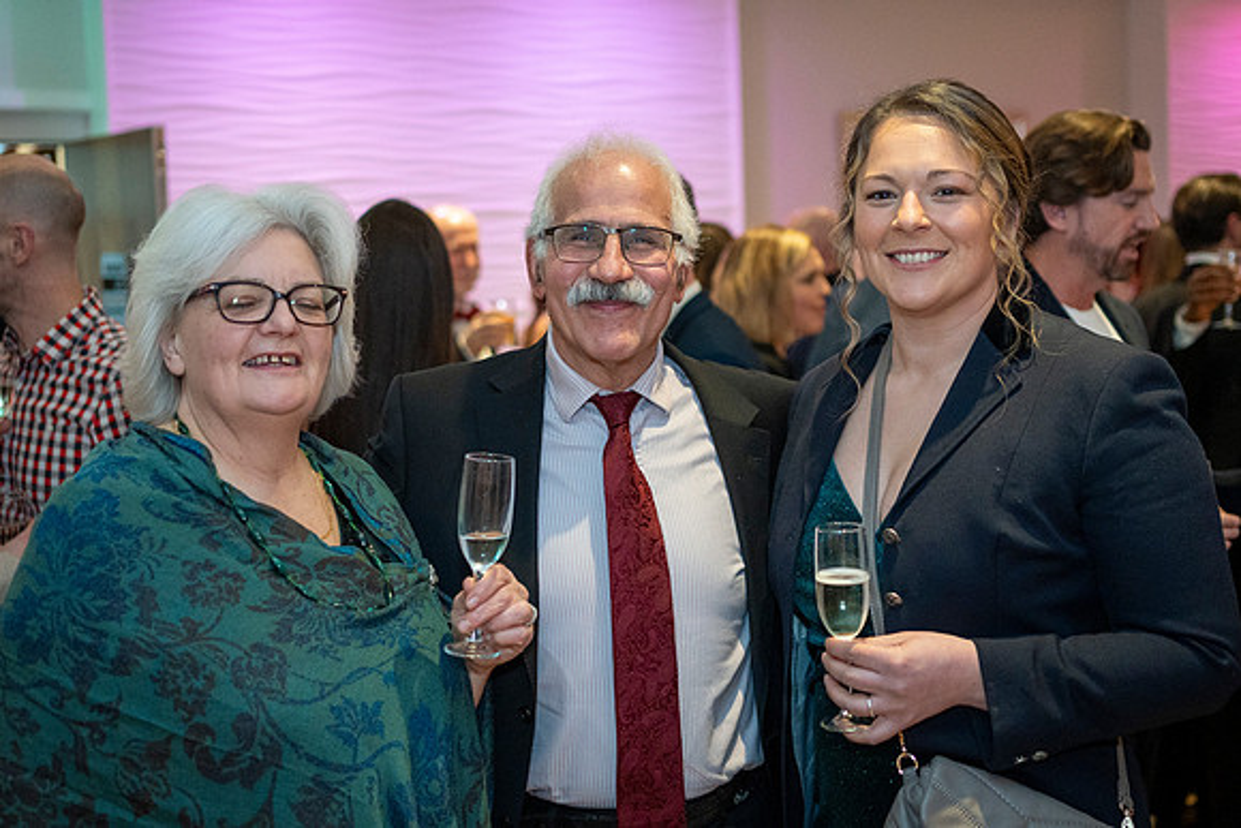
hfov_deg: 38.2
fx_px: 1793
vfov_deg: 26.0
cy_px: 414
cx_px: 620
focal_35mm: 52
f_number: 2
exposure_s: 1/80
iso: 1250
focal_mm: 35
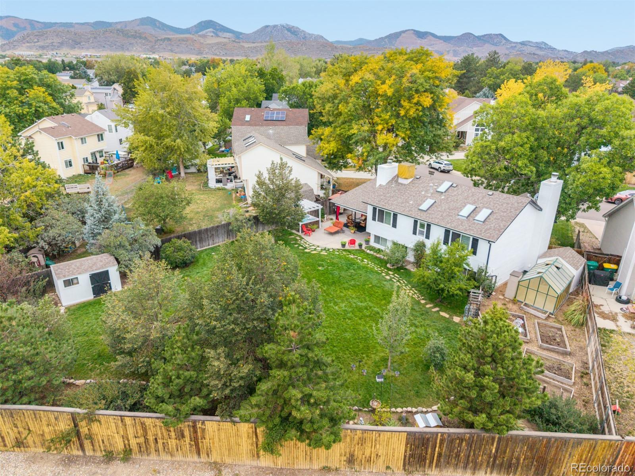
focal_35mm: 24
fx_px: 440
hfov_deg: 71.6
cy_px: 238
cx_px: 318
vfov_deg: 56.8
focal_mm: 8.67
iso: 370
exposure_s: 1/1000
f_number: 1.8
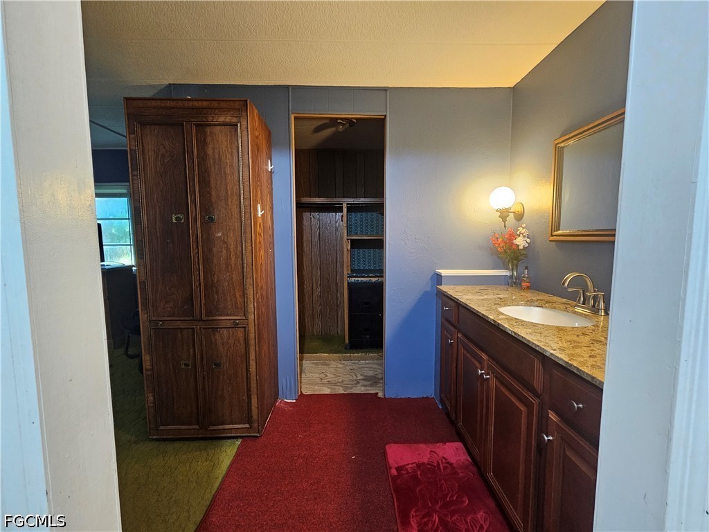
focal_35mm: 13
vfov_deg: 89.9
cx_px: 354
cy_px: 266
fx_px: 266
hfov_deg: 106.2
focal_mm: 2.2
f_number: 2.2
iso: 320
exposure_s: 1/30
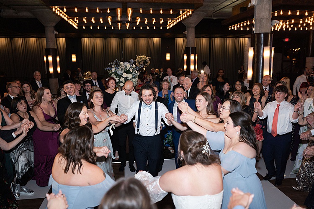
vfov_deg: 45.1
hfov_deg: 63.9
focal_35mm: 29
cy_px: 104
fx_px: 252
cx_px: 157
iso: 400
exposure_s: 1/250
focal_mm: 28
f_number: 2.2
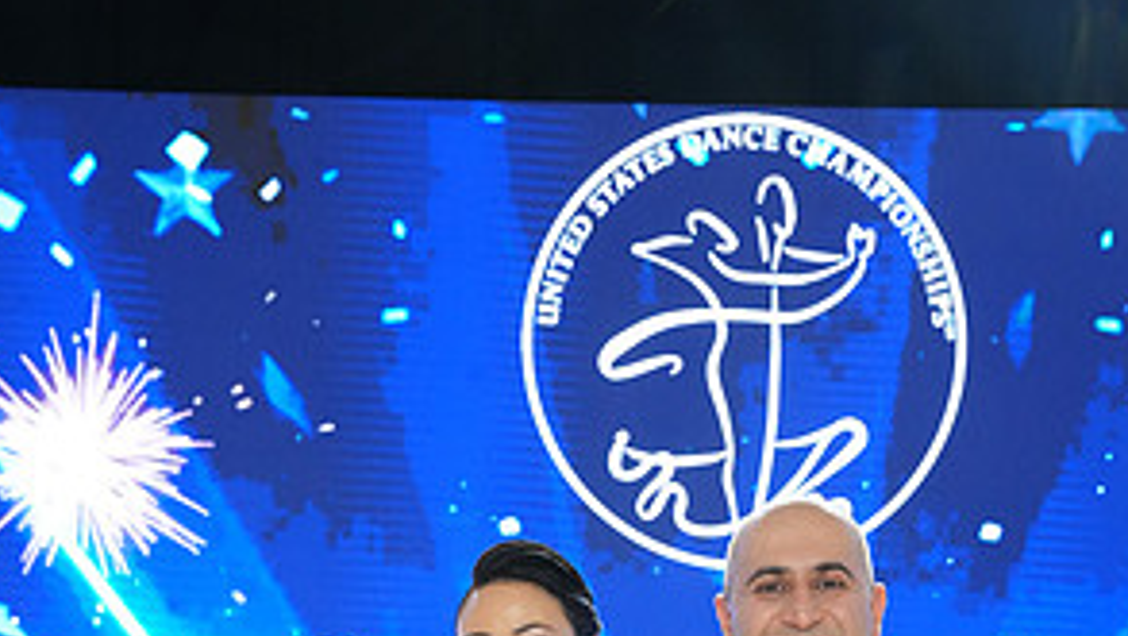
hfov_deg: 25.1
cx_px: 687
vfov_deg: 13.2
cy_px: 1068
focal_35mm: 84
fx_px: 2527
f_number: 5
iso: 3200
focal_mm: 40.7
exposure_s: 1/400
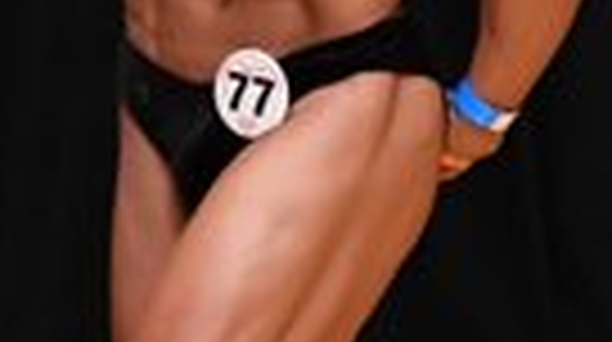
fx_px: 27641
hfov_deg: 1.3
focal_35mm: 1706
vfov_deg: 0.7
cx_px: -88
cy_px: 180
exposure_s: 1/400
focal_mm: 190
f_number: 5.6
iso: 4000
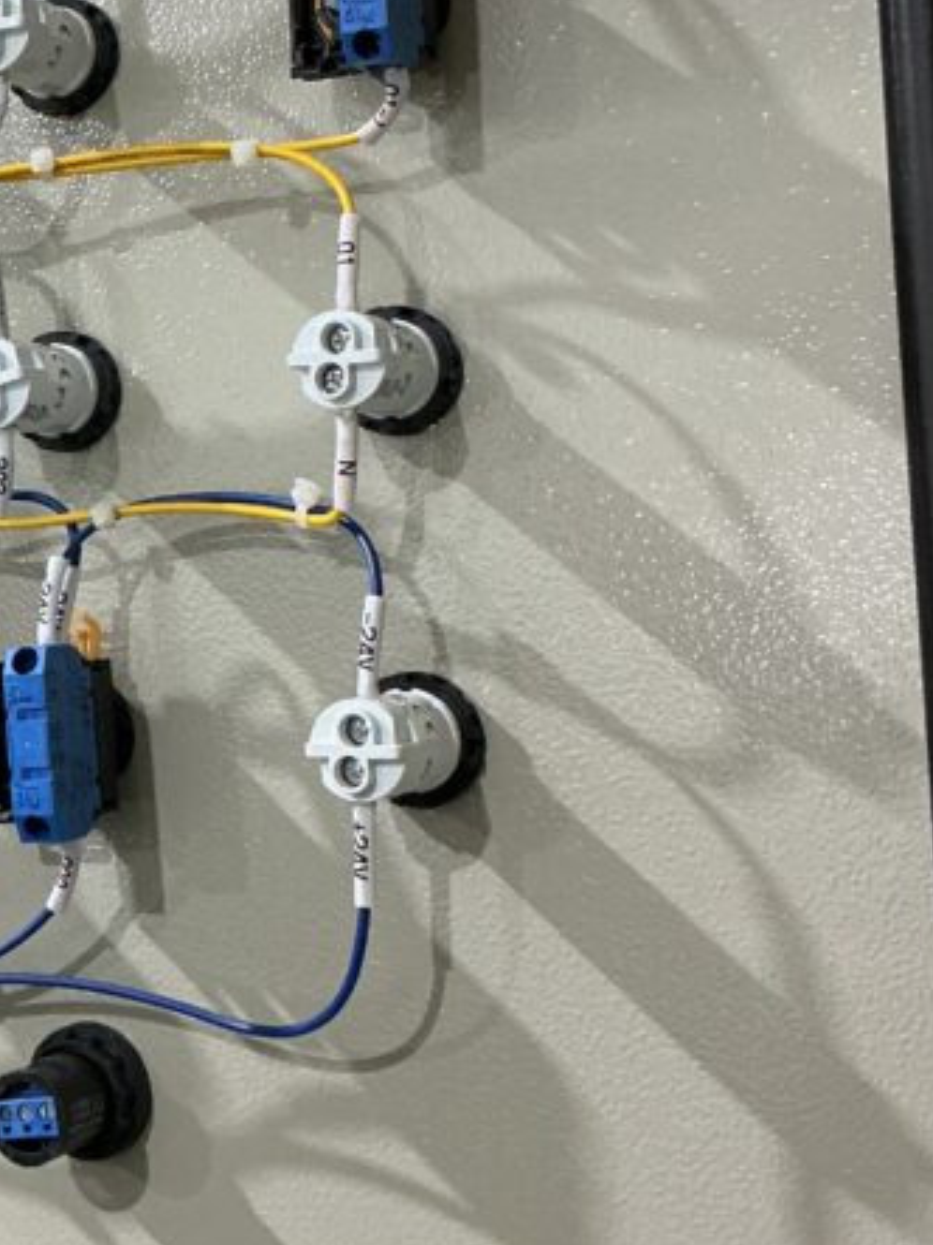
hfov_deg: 21.0
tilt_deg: +6.4
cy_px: 337
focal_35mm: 67
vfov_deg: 28.6
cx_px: -48
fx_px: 2409
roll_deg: +1.2
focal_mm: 3
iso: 160
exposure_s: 1/50
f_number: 1.8
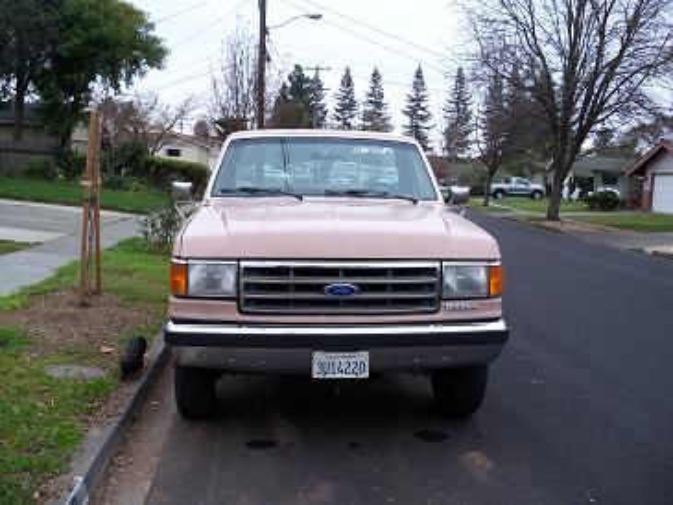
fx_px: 681
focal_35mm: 35
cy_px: 252
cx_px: 336
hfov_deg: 52.6
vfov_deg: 40.7
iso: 80
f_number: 3.5
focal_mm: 6.2
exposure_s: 1/30
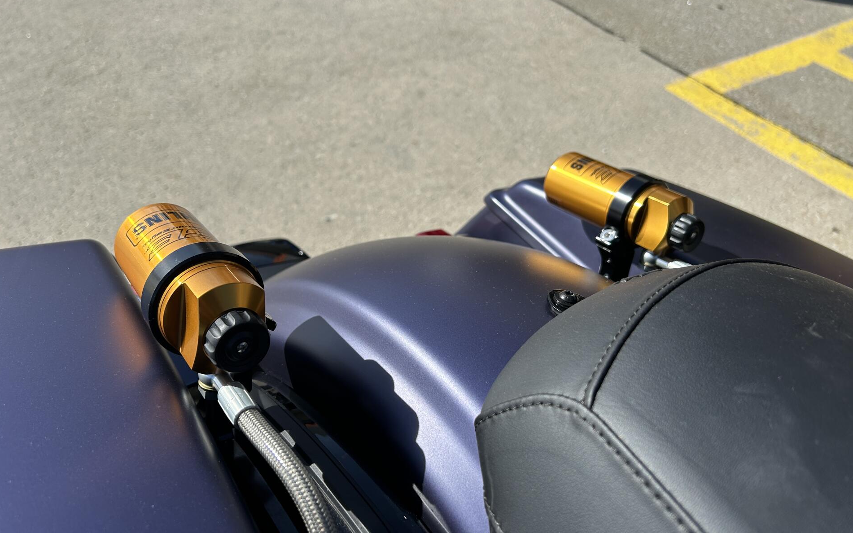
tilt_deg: -41.6
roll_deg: -1.7
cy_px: 238
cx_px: 415
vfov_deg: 43.1
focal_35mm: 29
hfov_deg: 64.6
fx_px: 674
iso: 50
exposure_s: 1/3571
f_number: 1.5
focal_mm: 5.7
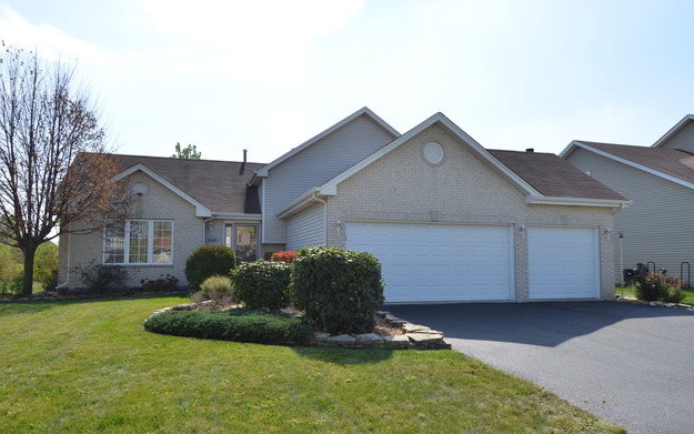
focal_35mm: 25
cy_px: 226
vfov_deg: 49.3
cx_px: 351
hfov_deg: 72.5
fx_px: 473
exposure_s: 1/320
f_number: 7.1
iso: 100
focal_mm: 16
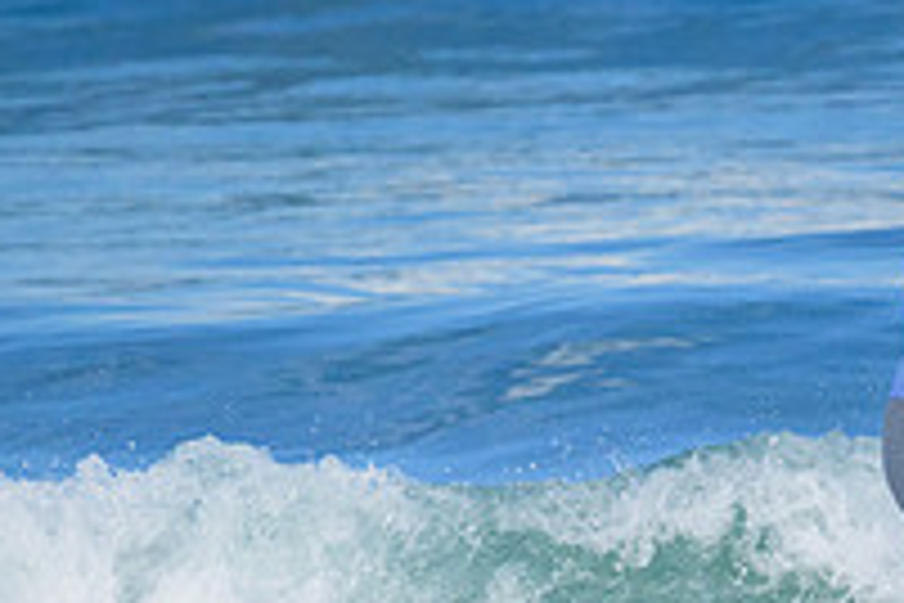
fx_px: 36283
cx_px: 1259
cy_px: 758
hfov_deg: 1.4
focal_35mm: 1445
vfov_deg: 1.0
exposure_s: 1/1250
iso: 2800
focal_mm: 500
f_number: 11
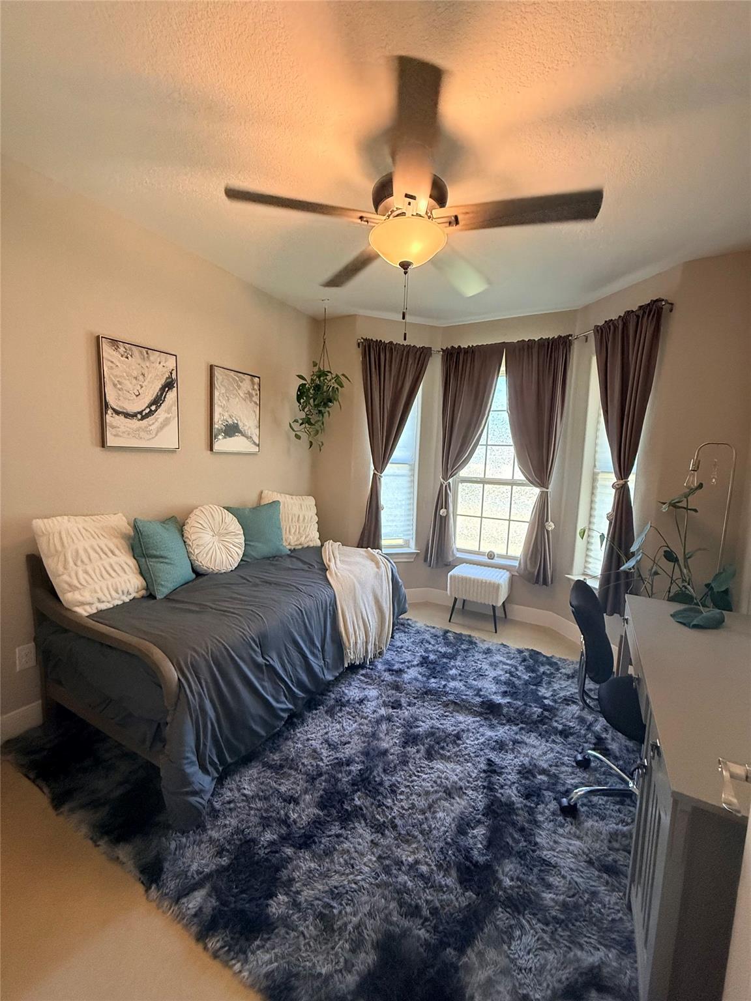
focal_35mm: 14
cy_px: 500
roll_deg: -2.1
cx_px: 376
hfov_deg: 85.7
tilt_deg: -4.5
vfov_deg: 102.1
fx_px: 405
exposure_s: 1/120
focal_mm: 2.22
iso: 640
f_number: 2.2
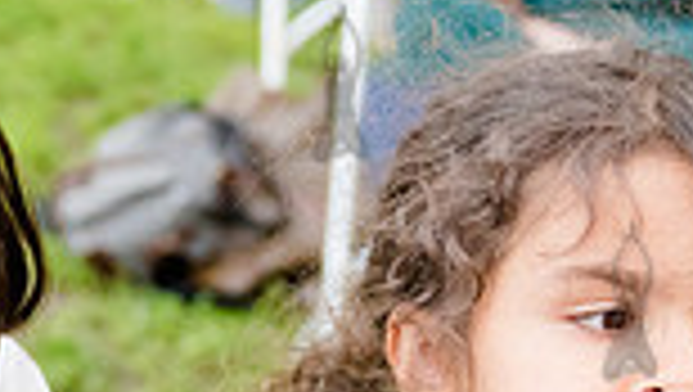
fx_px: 2465
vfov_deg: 9.1
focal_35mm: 134
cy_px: 300
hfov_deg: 15.2
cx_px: -243
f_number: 2.8
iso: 3200
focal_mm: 34
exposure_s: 1/400
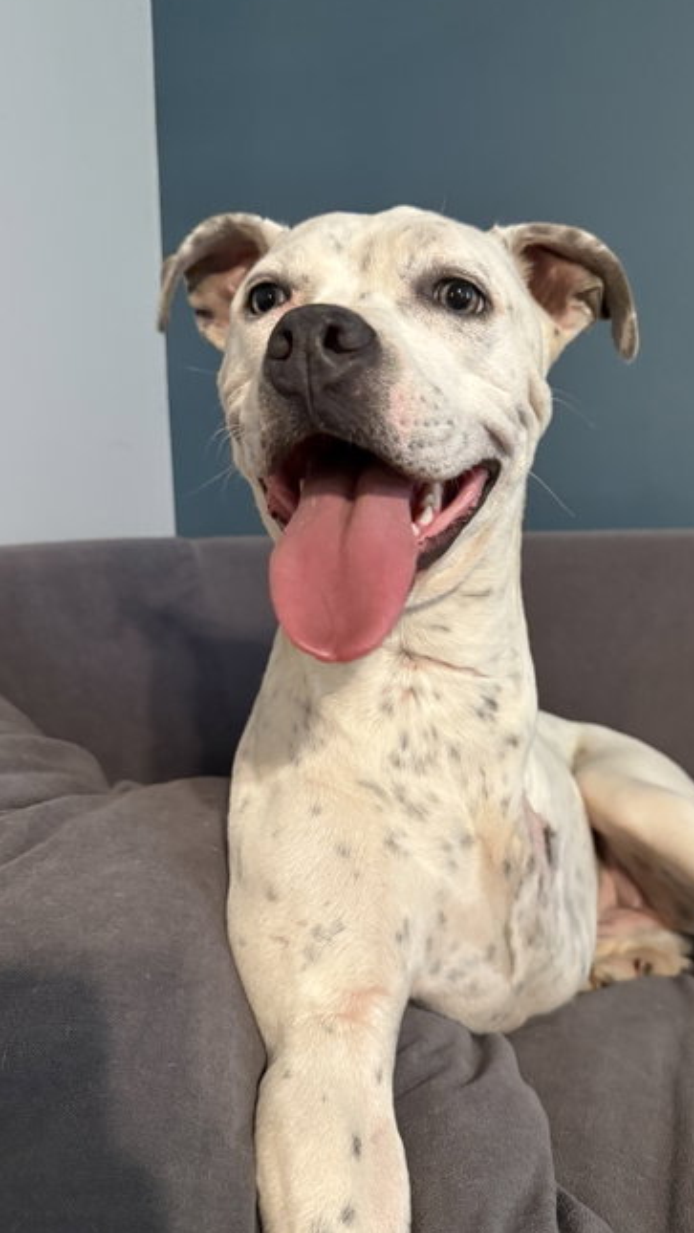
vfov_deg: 69.9
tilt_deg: -4.8
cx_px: 401
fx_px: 883
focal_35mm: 27
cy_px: 623
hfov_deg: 42.8
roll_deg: +1.4
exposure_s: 1/40
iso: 640
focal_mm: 6.76
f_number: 1.78
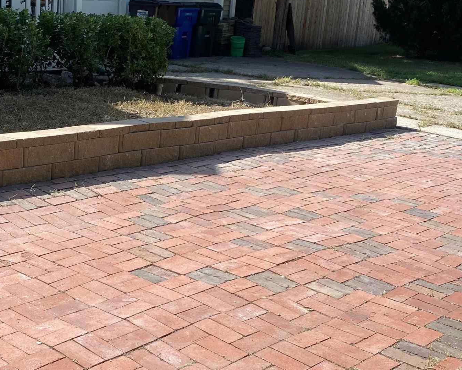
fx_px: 793
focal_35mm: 58
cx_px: 102
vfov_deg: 26.2
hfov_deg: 31.8
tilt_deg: -14.0
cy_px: 171
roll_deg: -2.8
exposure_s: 1/1629
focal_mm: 4.25
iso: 32
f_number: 1.8
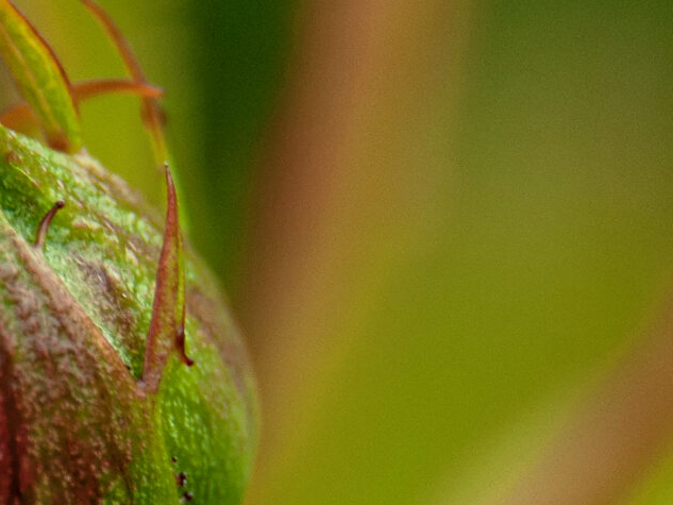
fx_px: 11919
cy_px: 354
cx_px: -110
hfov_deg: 3.2
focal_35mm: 613
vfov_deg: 2.4
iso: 200
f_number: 5.6
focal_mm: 105
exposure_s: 1/60
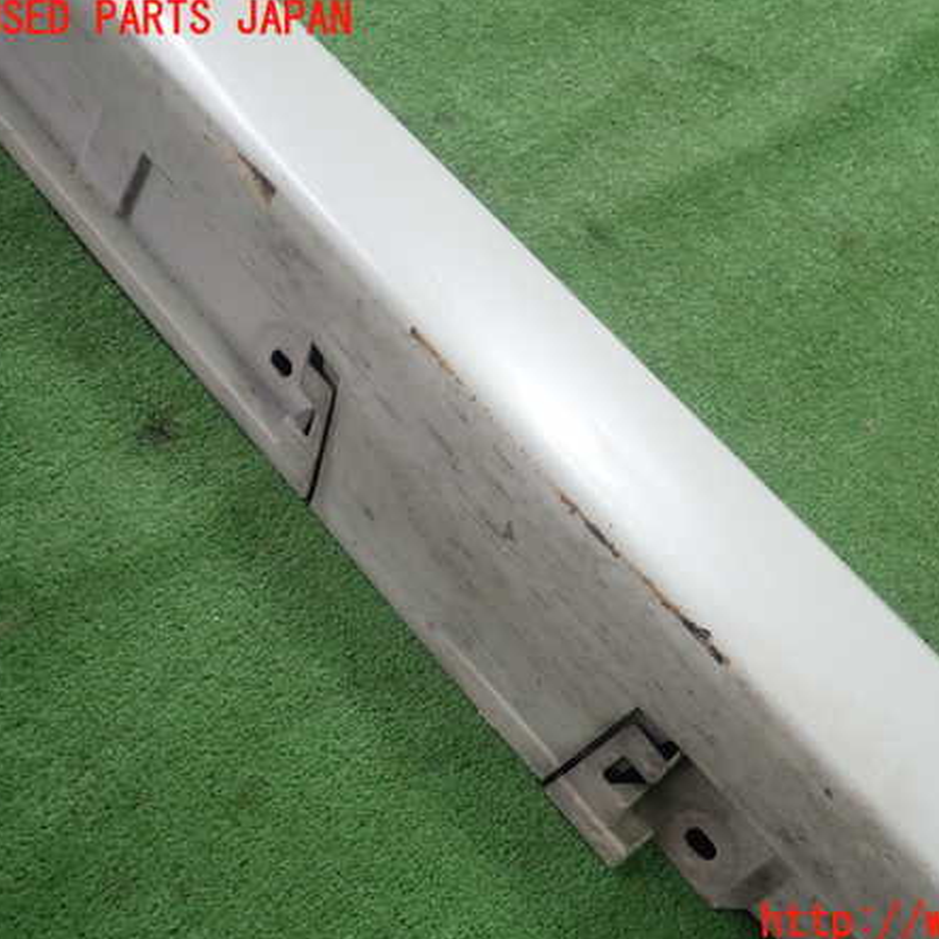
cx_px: 603
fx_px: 921
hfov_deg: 53.3
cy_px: 472
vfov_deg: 54.0
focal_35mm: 30
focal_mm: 4.5
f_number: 2
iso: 125
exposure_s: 1/60
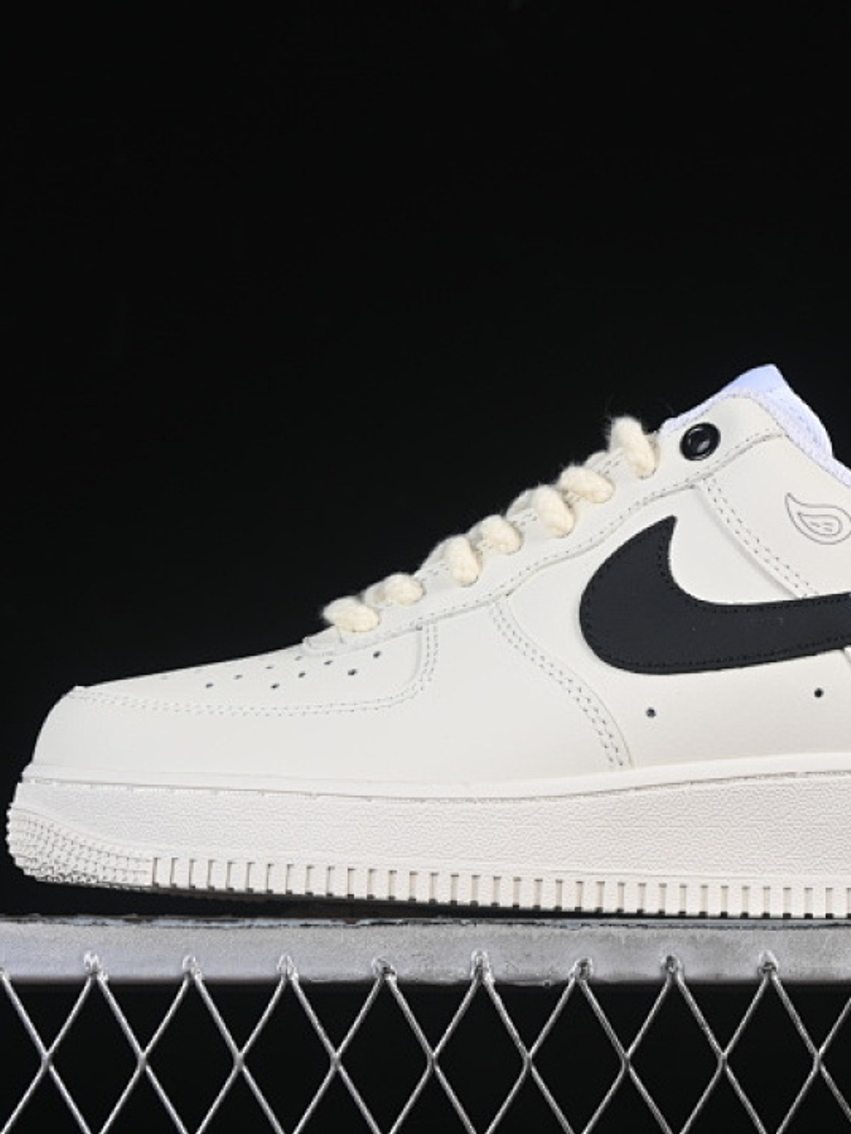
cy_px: 567
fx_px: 3571
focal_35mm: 109
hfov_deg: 13.6
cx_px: 611
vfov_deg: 18.0
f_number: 8
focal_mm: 50
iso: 160
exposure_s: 1/100
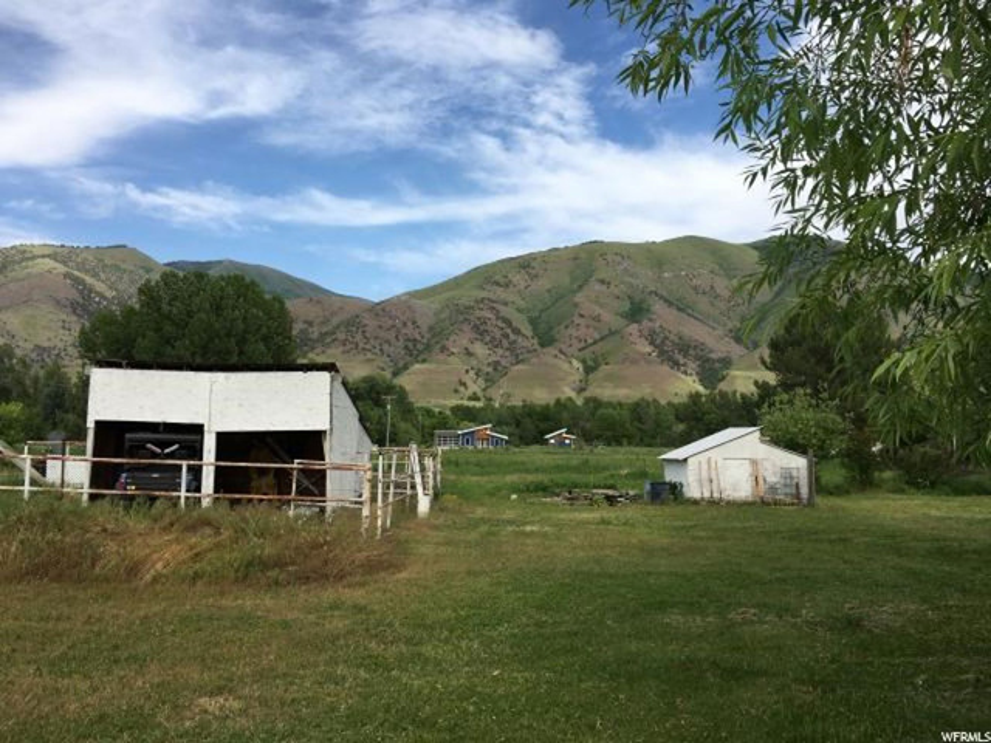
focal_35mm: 29
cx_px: 496
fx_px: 830
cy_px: 372
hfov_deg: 61.7
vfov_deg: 48.2
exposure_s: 1/1148
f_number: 2.2
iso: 25
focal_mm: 4.15
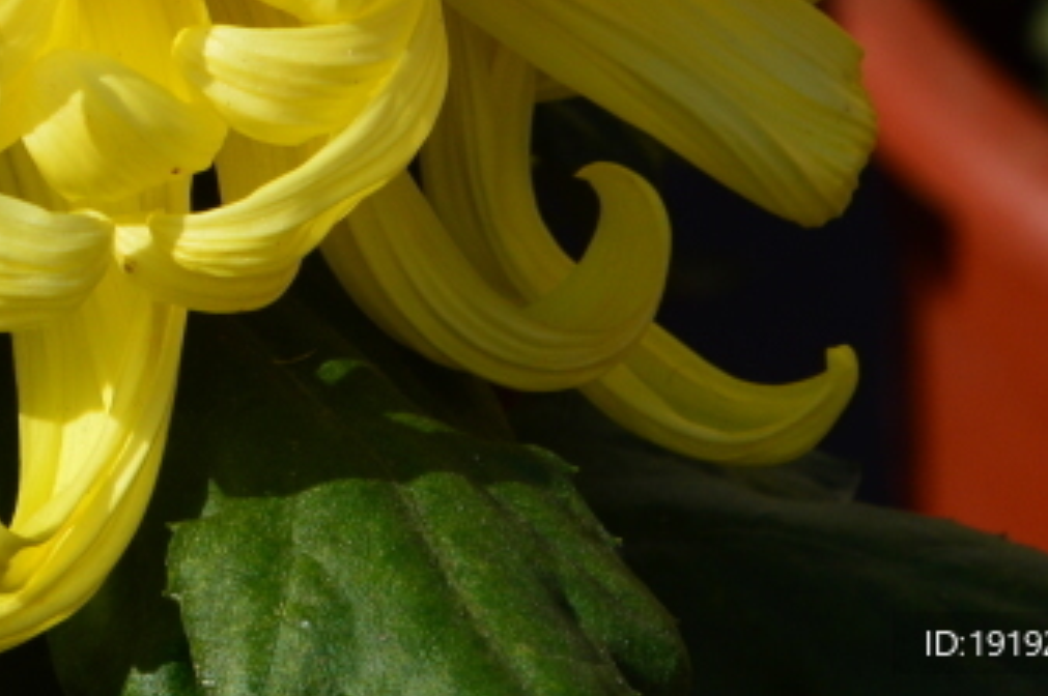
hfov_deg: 3.2
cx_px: 37
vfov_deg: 2.1
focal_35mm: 639
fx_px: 18584
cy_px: -353
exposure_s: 1/320
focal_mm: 140
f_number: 13
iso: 200
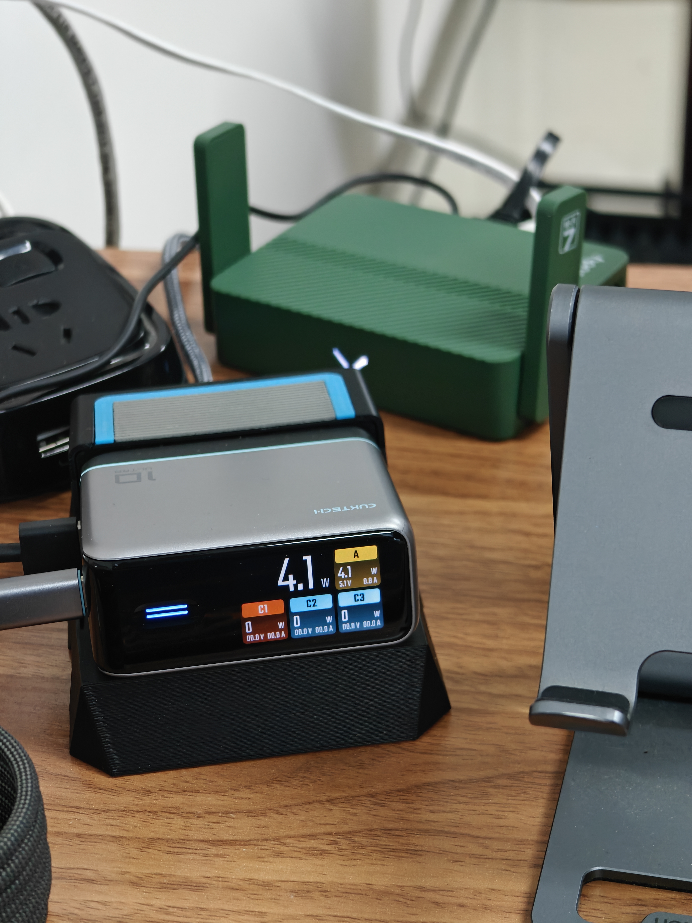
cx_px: 346
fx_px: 1866
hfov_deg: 21.0
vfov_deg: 27.8
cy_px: 462
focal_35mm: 70
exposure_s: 1/50
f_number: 2.6
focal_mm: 13.3
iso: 1000
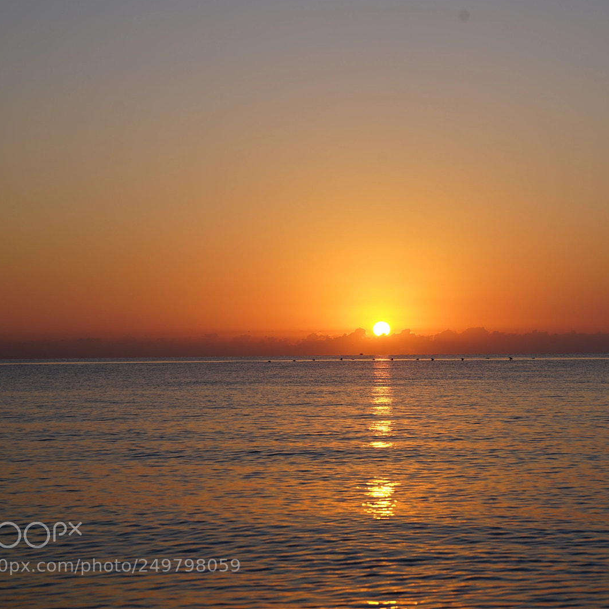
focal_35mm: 90
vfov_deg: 19.3
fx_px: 1791
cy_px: 304
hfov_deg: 19.2
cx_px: 399
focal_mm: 70
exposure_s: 1/125
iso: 50
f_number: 6.3
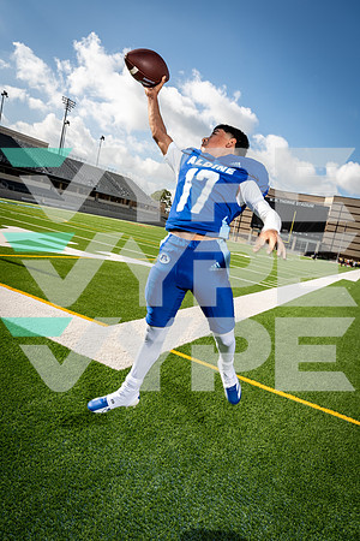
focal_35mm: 26
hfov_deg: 49.6
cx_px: 180
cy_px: 270
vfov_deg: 69.4
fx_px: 390
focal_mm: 26
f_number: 8
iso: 125
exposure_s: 1/250
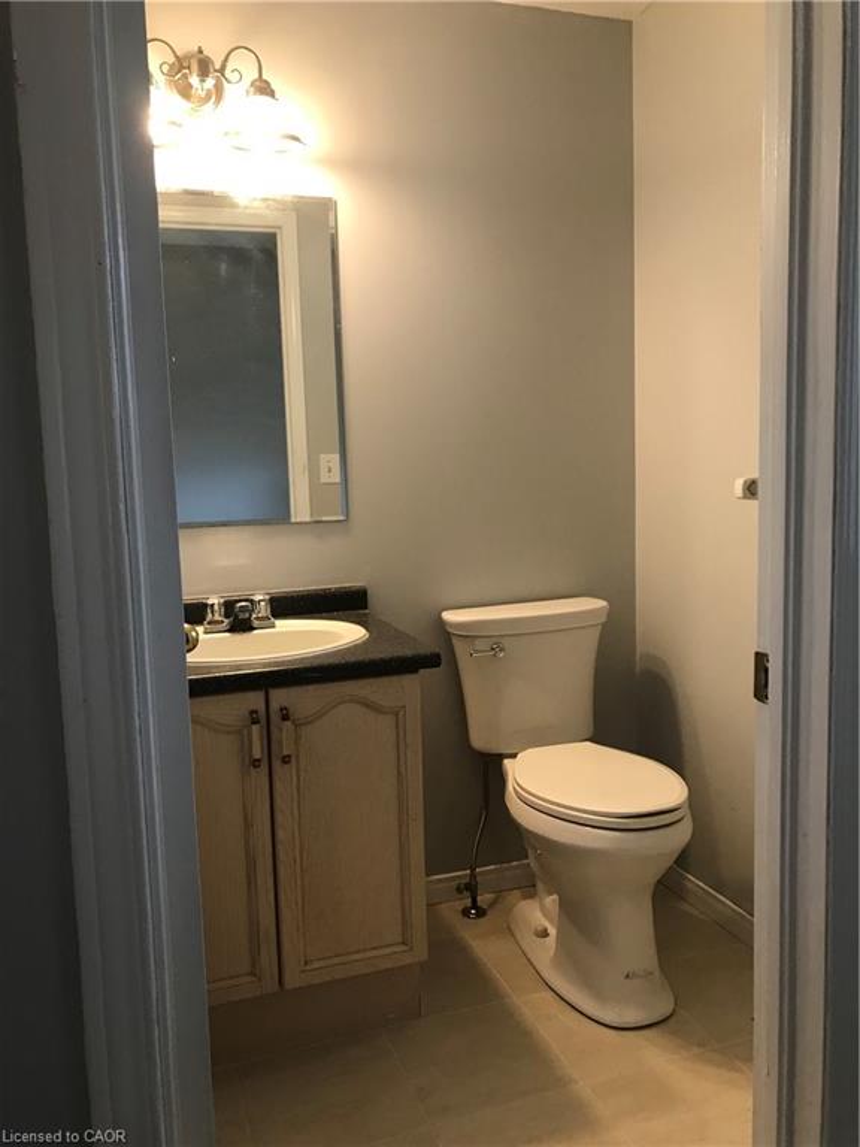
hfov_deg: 49.7
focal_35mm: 28
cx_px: 430
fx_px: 928
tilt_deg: -6.5
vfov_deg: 63.4
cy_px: 574
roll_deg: +1.6
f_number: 1.8
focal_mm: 3.99
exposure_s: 1/30
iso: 32
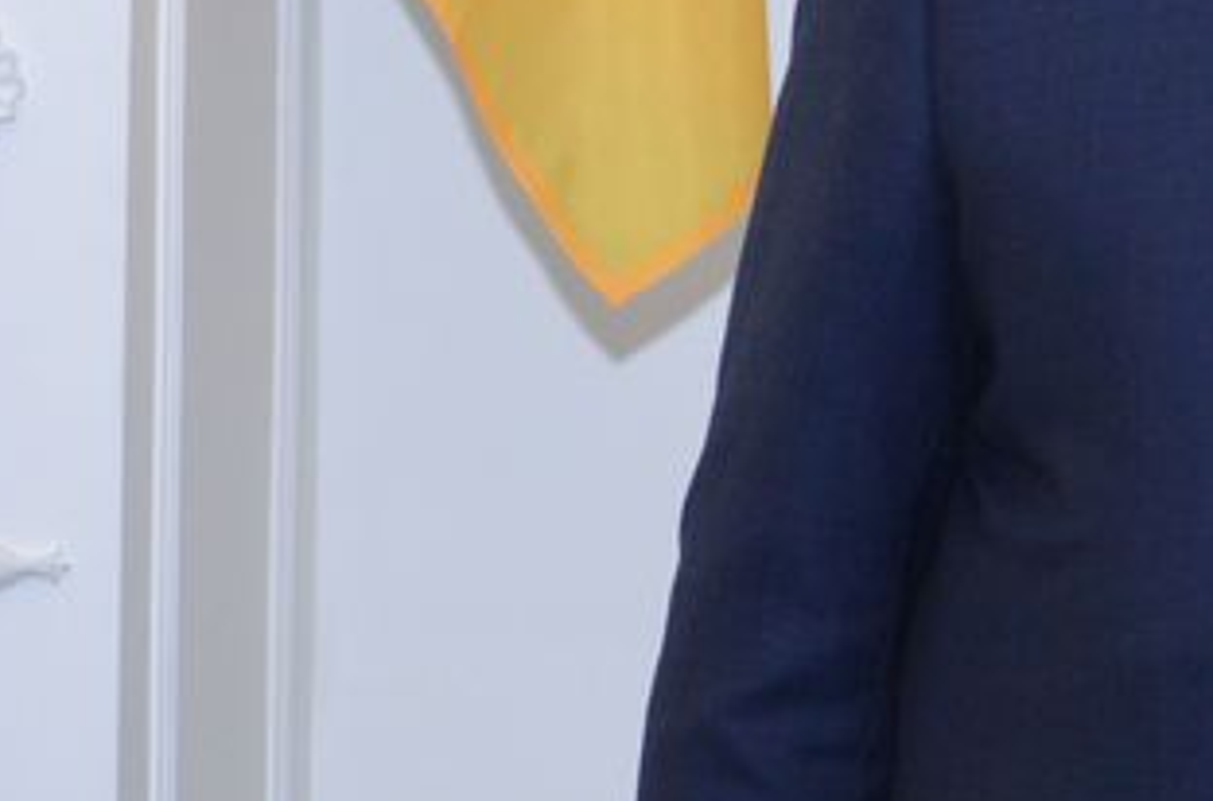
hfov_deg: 7.9
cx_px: 1928
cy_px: 227
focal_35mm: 256
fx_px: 8600
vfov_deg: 5.3
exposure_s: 1/200
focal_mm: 38
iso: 1000
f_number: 4.5
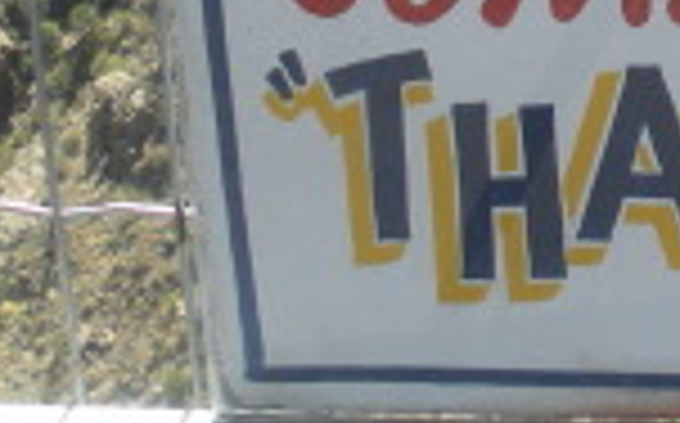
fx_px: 3739
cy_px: -243
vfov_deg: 6.4
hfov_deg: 9.8
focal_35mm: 202
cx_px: 1229
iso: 64
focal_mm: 6.3
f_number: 3.5
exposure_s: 1/257
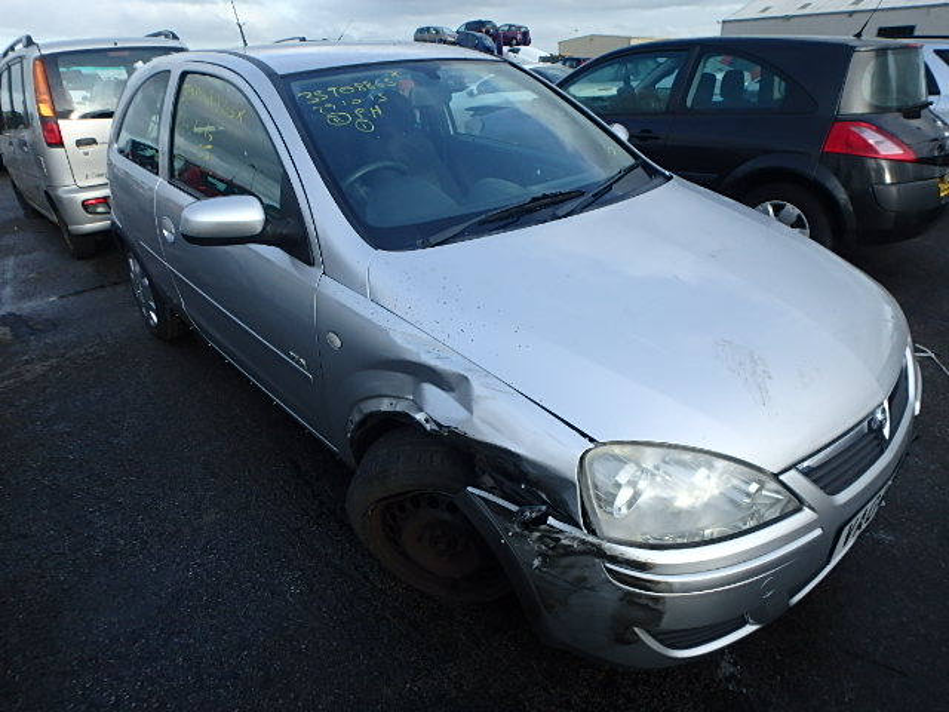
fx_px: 576
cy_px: 356
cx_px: 474
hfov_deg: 79.0
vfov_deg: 63.4
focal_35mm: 21
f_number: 3.5
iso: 125
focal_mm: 3.7
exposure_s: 1/320
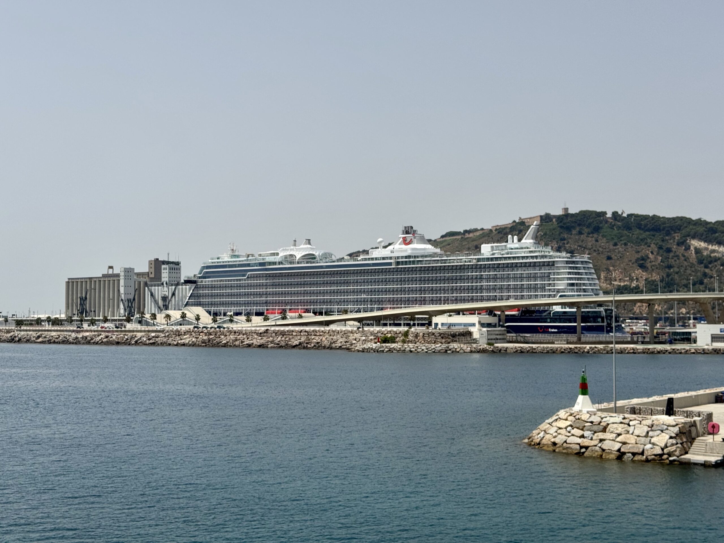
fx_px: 1004
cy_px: 272
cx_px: 362
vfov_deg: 30.3
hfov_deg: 39.7
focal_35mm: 48
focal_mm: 6.76
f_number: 1.78
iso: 64
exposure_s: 1/9009
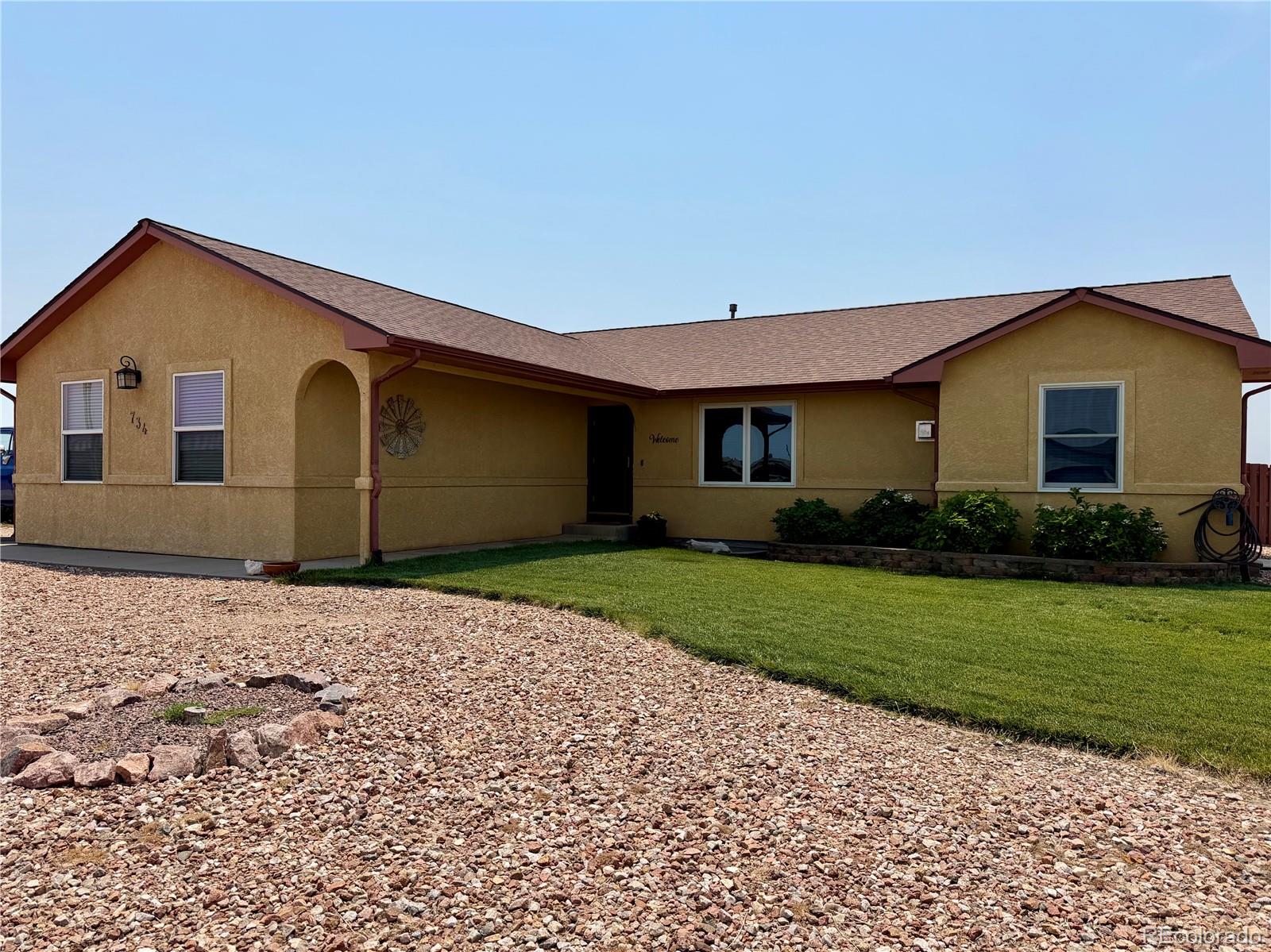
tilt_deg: -0.5
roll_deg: -1.1
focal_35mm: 24
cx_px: 636
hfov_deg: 71.6
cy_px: 476
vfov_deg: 56.8
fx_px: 881
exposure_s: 1/8130
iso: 80
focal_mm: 6.76
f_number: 1.78
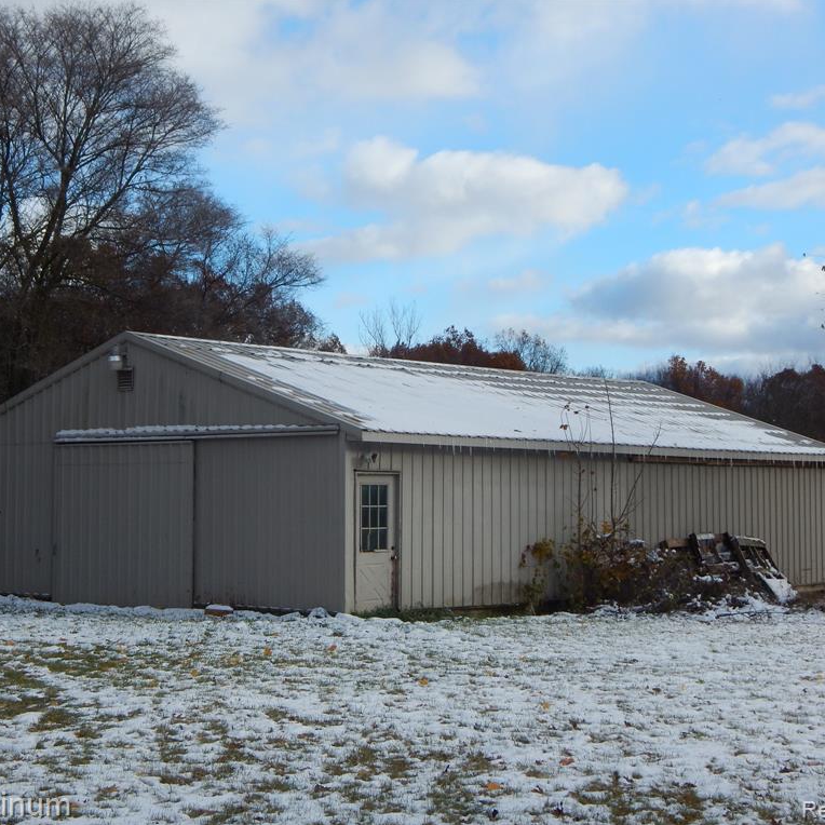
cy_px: 412
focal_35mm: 64
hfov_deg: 26.9
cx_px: 359
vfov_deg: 26.9
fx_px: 1726
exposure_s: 1/800
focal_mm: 9.7
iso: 125
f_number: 3.8
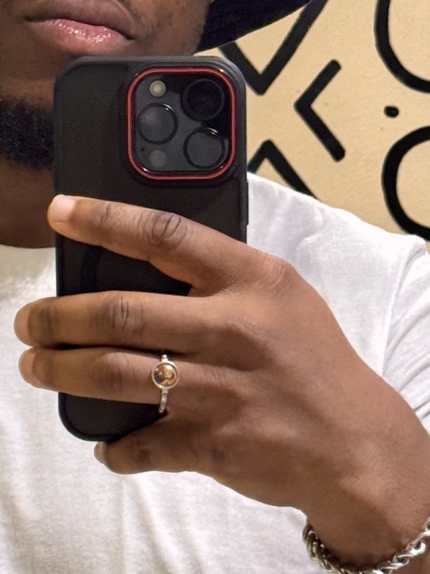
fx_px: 2634
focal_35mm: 159
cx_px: 91
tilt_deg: -3.6
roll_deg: +1.4
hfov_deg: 9.3
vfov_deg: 12.4
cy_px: 303
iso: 250
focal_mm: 6.76
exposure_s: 1/50
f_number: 1.78
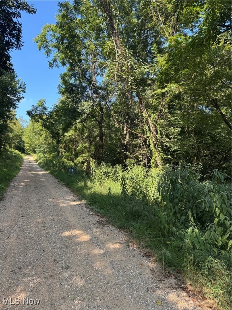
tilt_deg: +2.7
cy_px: 155
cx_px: 116
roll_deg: +0.9
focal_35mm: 24
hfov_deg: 56.8
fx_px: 214
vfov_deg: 71.6
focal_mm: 6.76
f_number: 1.78
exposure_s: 1/664
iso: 80
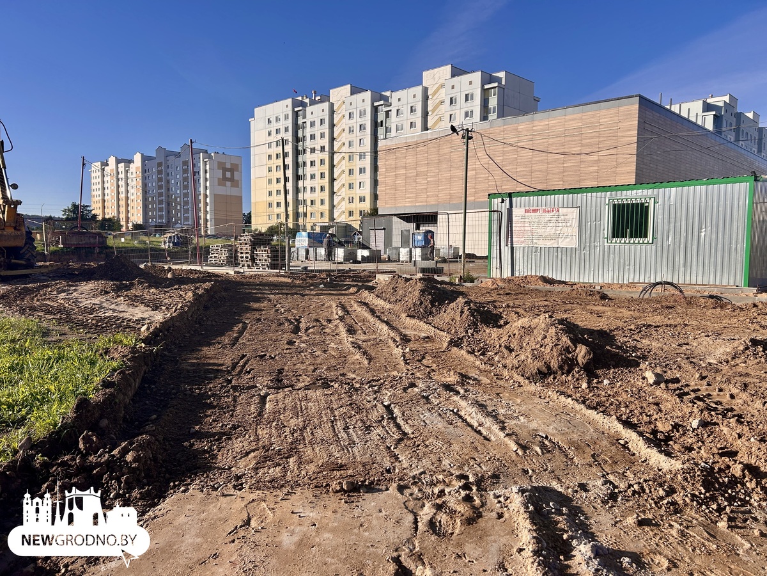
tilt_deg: -8.7
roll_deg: -2.0
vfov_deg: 53.1
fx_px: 576
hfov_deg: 67.3
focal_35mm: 26
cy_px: 288
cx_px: 384
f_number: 1.5
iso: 50
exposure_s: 1/4444
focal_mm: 5.7
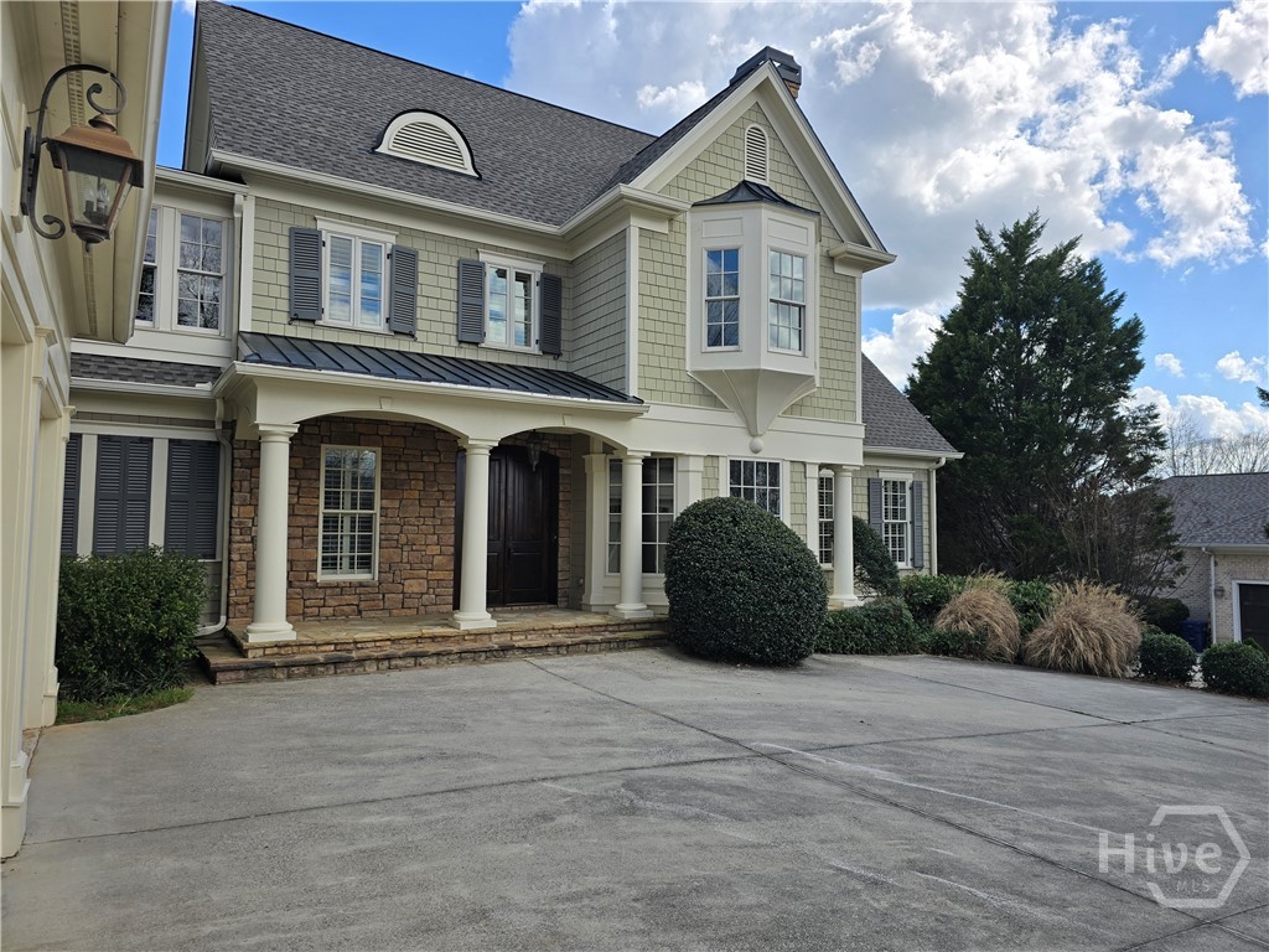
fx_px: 843
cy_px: 476
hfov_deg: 73.9
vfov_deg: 58.9
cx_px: 634
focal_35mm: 23
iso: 12
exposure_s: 1/1096
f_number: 1.7
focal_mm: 6.3
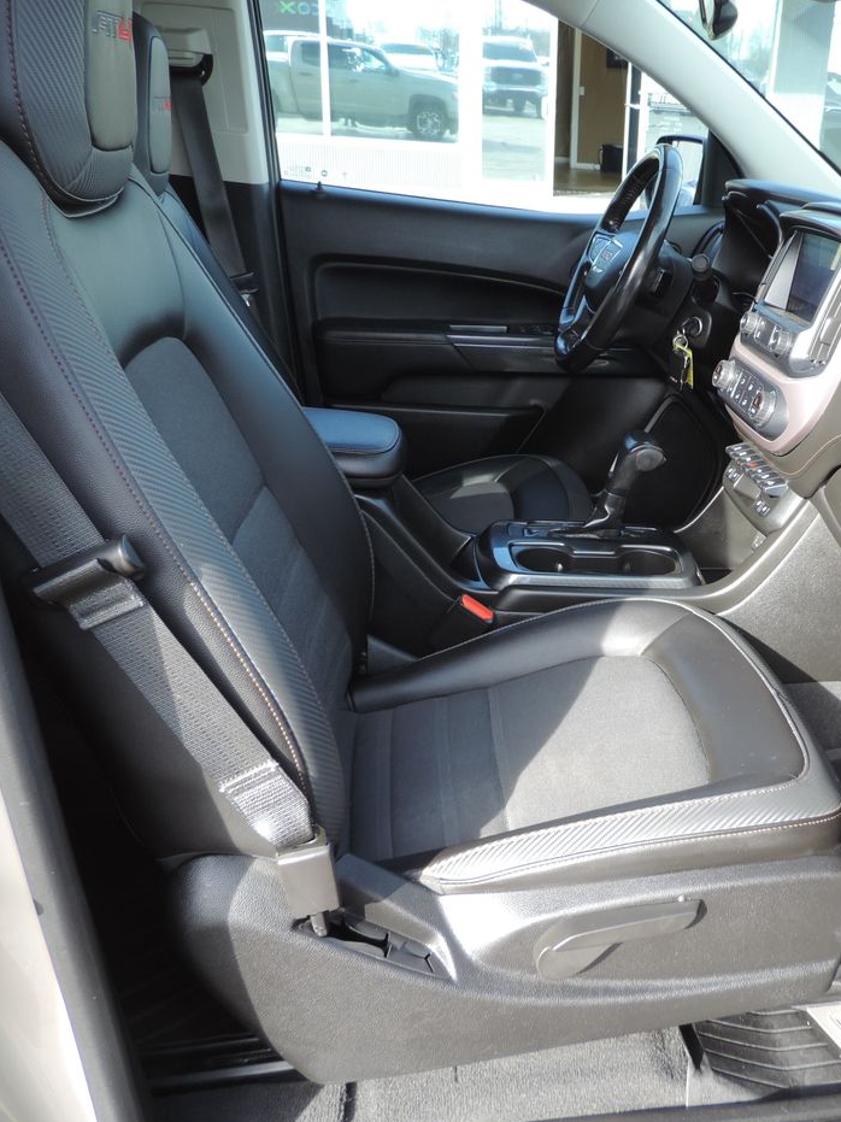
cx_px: 664
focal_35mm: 33
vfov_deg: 55.4
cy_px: 576
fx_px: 1069
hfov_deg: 41.2
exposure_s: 1/80
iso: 80
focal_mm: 4.3
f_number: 3
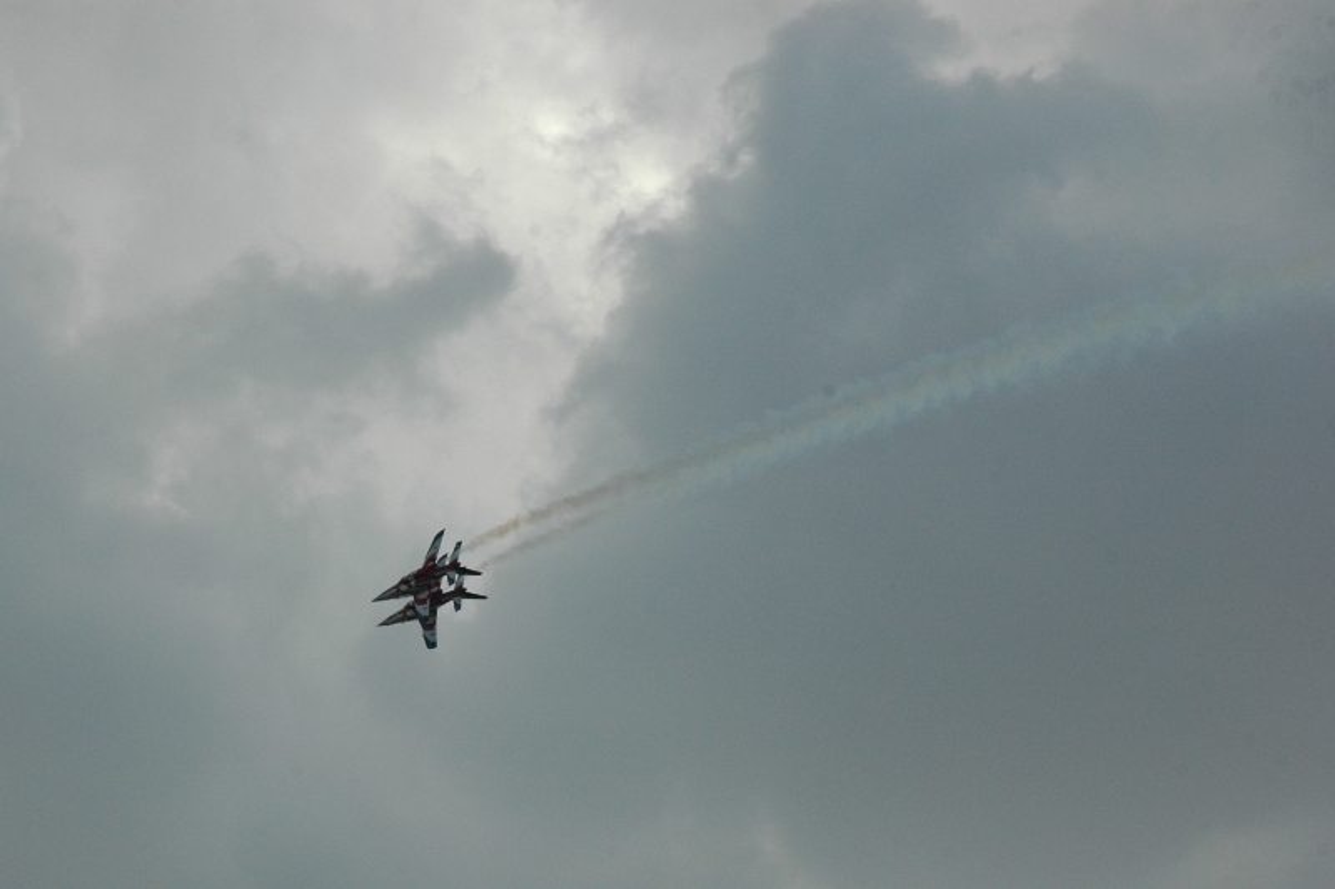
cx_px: 668
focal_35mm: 105
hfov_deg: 19.5
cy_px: 444
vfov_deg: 13.0
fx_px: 3893
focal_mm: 70
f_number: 11
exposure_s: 1/500
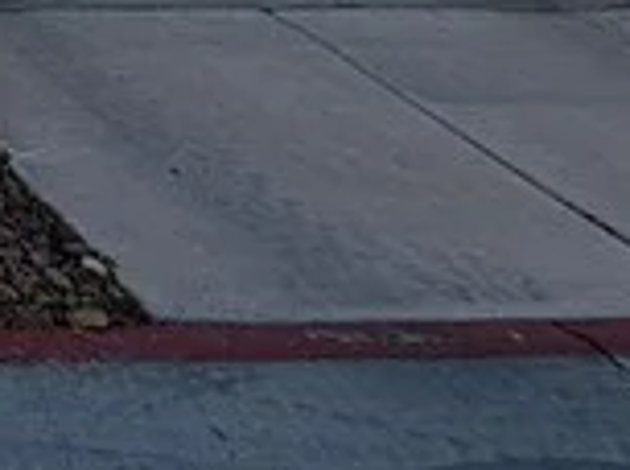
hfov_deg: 15.6
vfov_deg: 13.0
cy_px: -557
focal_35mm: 94
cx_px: -700
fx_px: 1707
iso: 25
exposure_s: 1/770
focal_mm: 2.22
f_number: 2.2
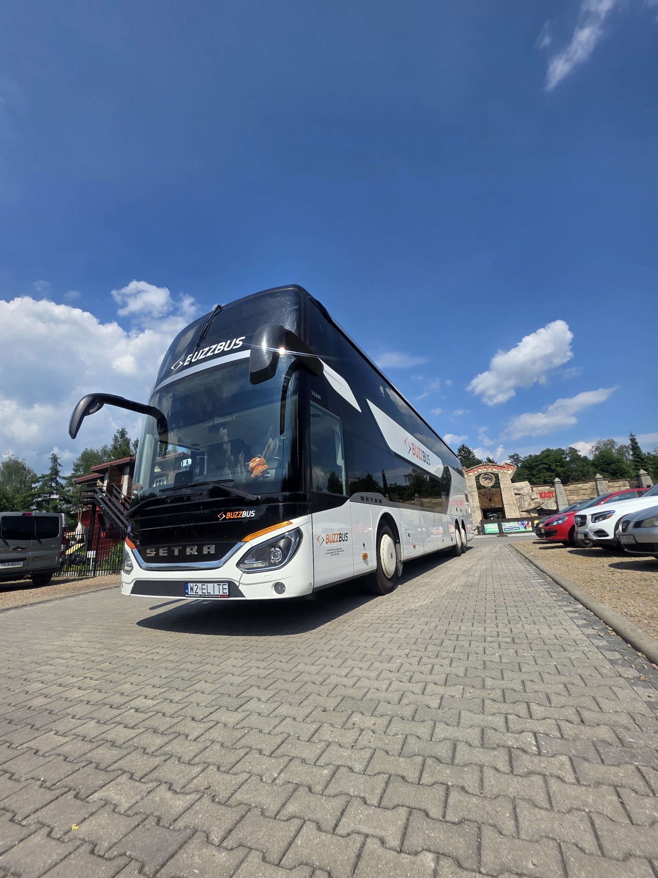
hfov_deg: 89.9
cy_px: 439
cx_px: 329
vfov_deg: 106.2
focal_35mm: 13
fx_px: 329
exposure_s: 1/2767
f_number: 1.9
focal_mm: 2.2
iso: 40
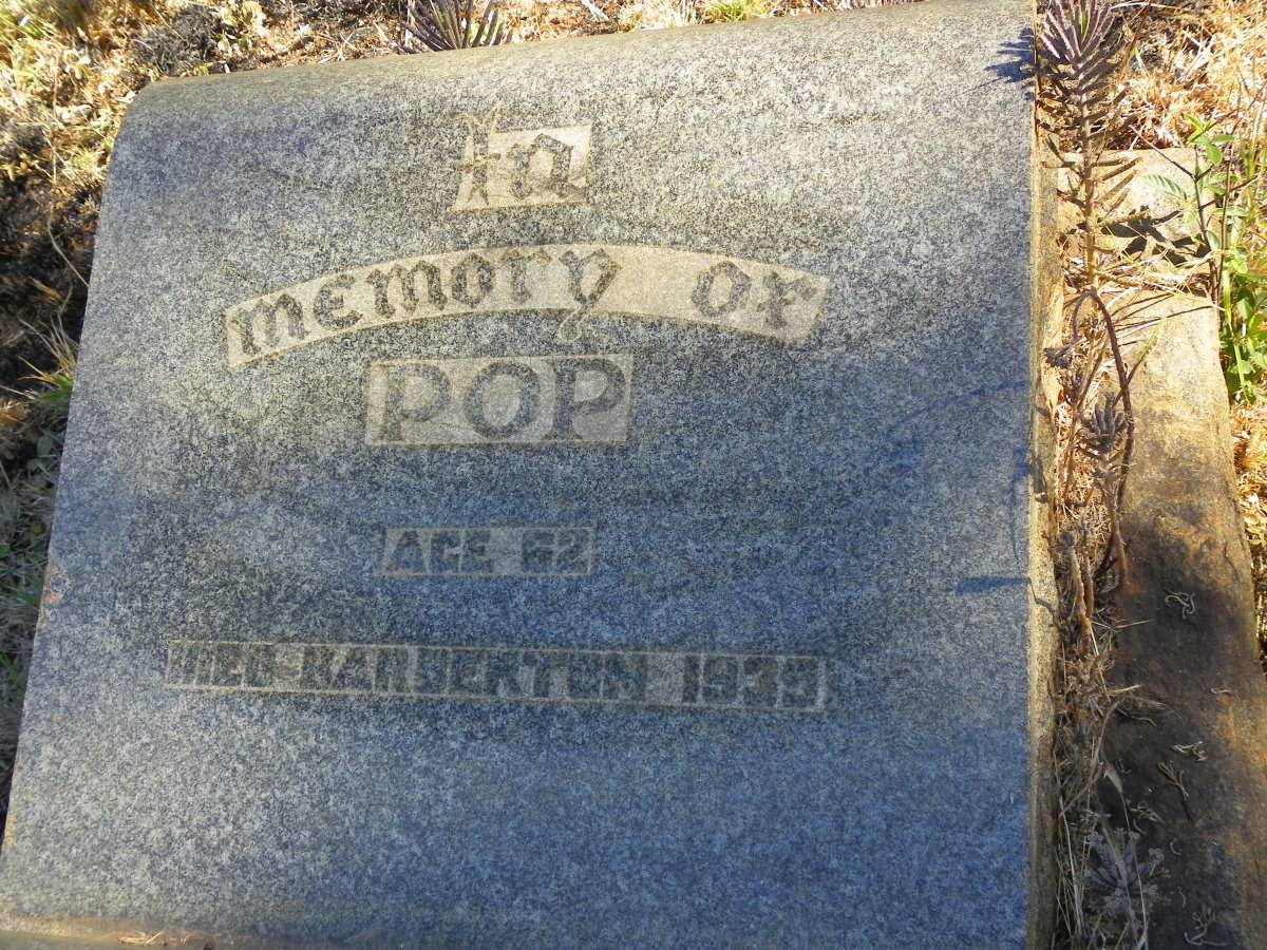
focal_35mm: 41
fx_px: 1501
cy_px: 475
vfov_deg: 35.1
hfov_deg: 45.8
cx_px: 634
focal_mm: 7.3
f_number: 3.2
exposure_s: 1/160
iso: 64
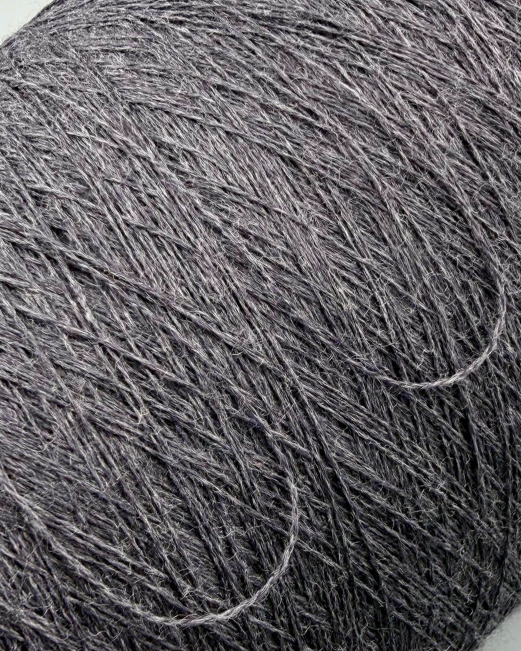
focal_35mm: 26
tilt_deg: -44.1
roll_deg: +6.6
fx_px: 501
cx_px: 258
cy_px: 347
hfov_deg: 54.9
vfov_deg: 66.0
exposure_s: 1/121
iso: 50
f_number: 2.2
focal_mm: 2.22
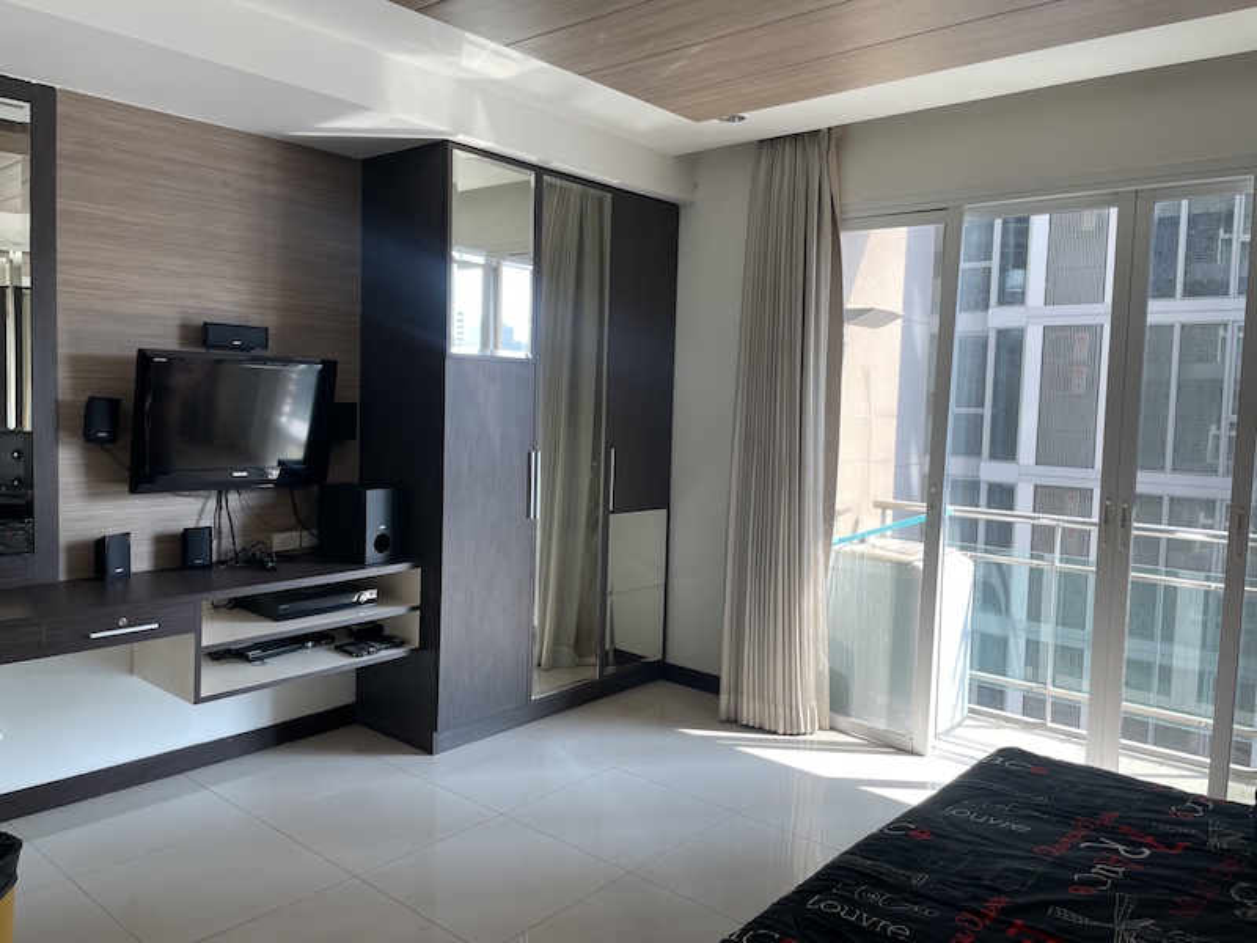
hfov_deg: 67.3
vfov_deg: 53.1
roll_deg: -1.6
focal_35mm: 26
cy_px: 472
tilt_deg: -4.4
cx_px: 628
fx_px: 944
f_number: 1.6
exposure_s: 1/121
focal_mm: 4.2
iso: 40
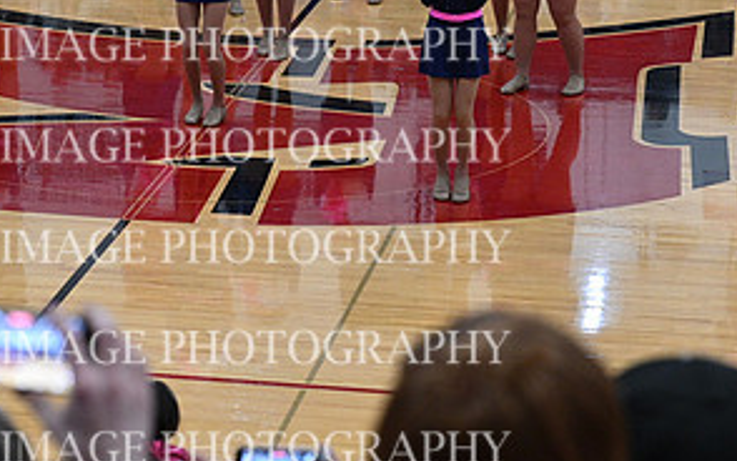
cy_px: -6
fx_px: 3315
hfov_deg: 12.6
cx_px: 148
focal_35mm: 165
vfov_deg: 7.9
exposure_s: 1/400
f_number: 4
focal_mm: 82
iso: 4000
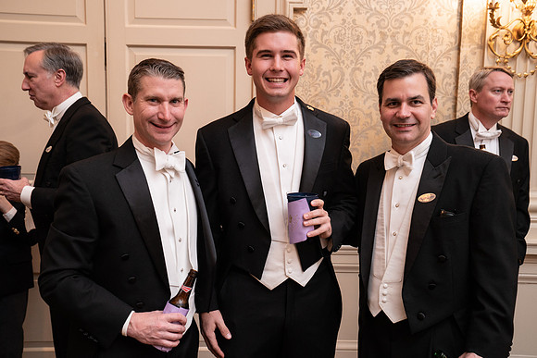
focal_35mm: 41
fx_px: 612
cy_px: 179
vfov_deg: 32.6
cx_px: 268
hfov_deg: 47.4
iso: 800
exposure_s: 1/40
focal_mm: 41
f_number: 4.5
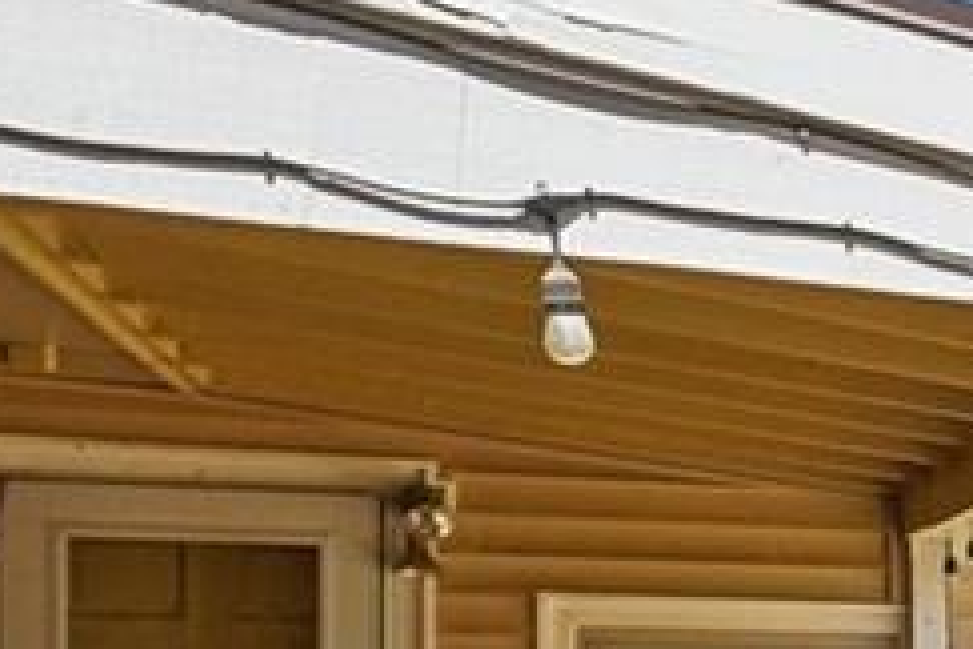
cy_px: 777
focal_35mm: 92
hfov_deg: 13.1
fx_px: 2486
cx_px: 2603
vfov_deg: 14.4
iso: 100
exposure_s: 1/200
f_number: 8
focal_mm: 14
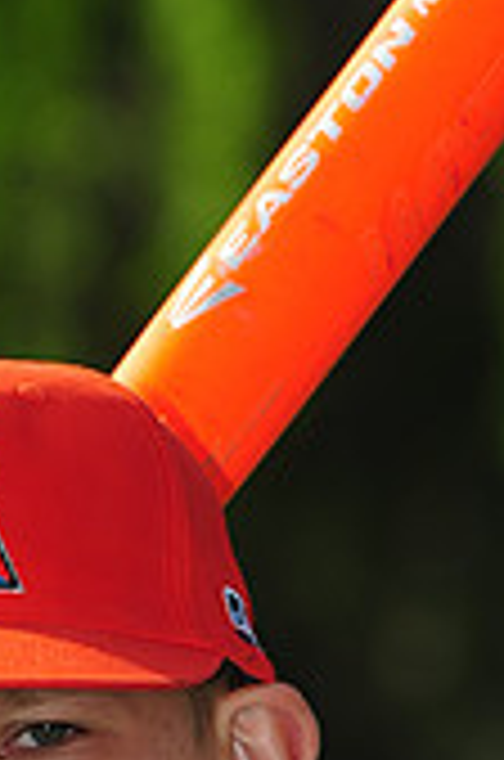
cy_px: 890
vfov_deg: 3.0
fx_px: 14485
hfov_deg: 2.0
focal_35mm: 687
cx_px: 9
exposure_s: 1/500
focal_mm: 200
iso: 200
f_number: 7.1
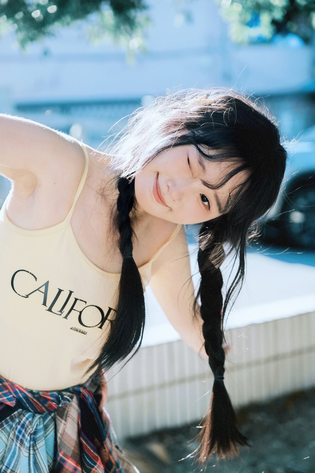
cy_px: 236
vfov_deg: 24.5
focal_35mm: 83
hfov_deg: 16.5
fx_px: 1089
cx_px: 158
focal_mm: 55
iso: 400
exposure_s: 1/500
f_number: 2.8
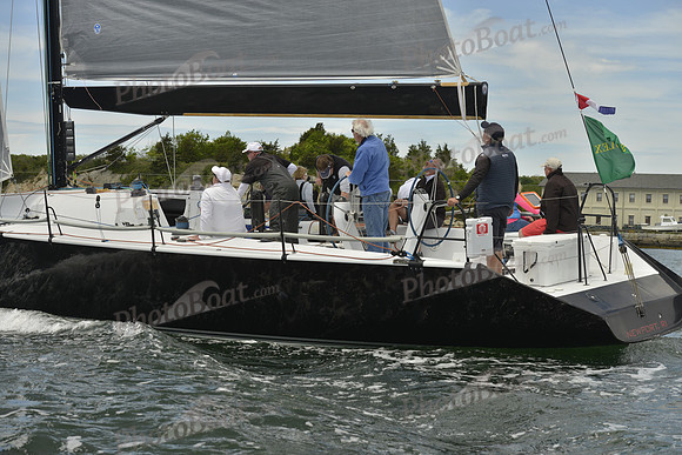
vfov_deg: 19.5
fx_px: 1326
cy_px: 228
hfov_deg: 28.8
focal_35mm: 70
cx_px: 341
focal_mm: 70
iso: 280
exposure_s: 1/1600
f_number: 6.3
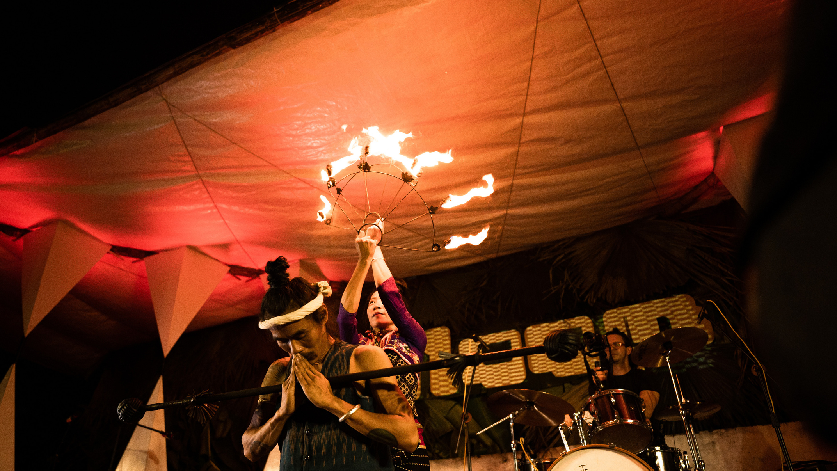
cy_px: 295
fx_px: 555
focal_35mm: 25
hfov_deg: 73.9
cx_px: 379
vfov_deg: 45.6
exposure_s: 1/320
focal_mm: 20
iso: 1000
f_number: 1.8
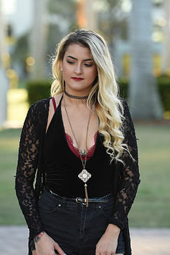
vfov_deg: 9.7
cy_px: 130
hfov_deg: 6.5
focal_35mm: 212
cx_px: 46
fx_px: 1502
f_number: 4
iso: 100
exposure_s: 1/125
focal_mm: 135
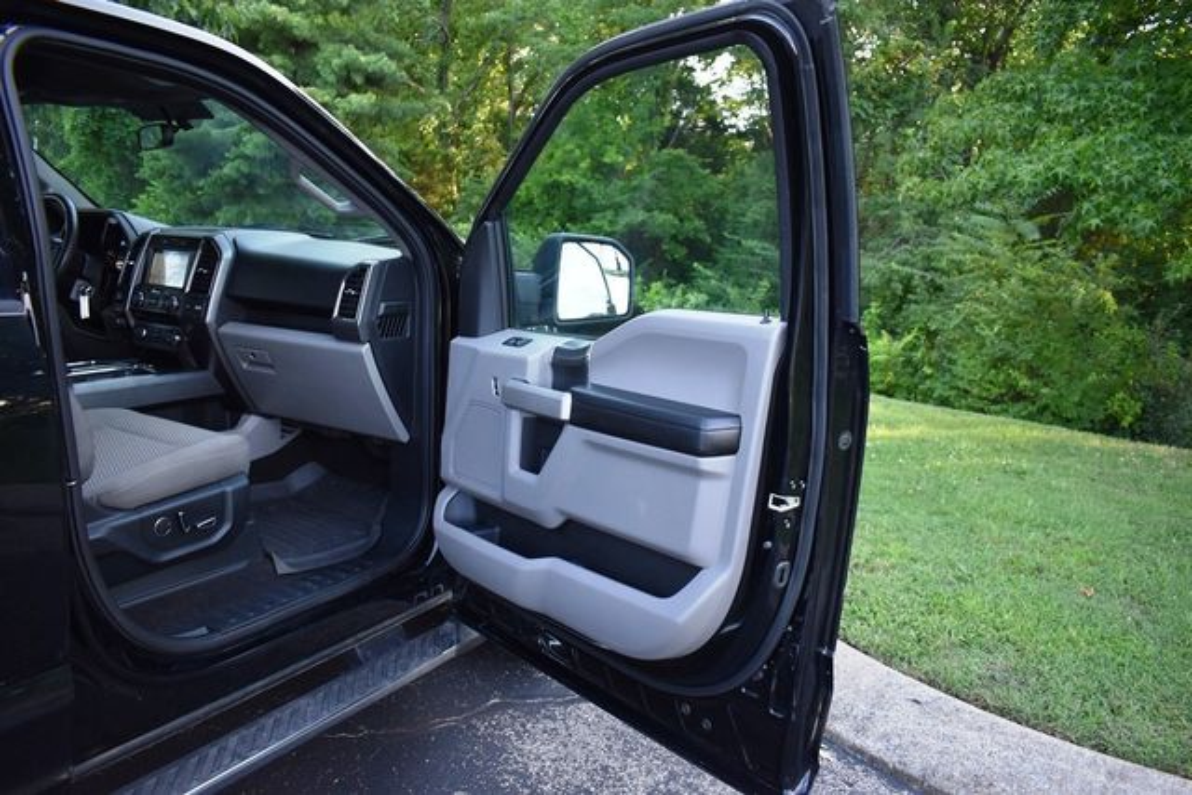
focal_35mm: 27
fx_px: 894
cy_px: 398
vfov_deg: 48.0
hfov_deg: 67.4
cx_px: 596
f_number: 3.5
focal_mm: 18
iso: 450
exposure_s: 1/250
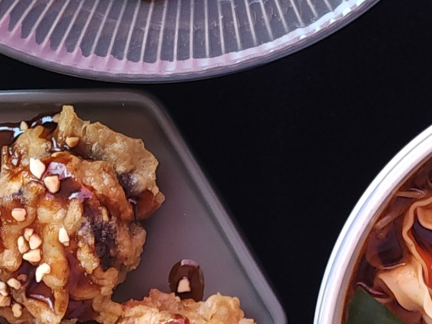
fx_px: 1411
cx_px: 428
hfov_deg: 17.0
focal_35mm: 113
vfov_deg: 12.8
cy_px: -48
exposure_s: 1/60
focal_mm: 6.4
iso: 80
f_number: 1.8
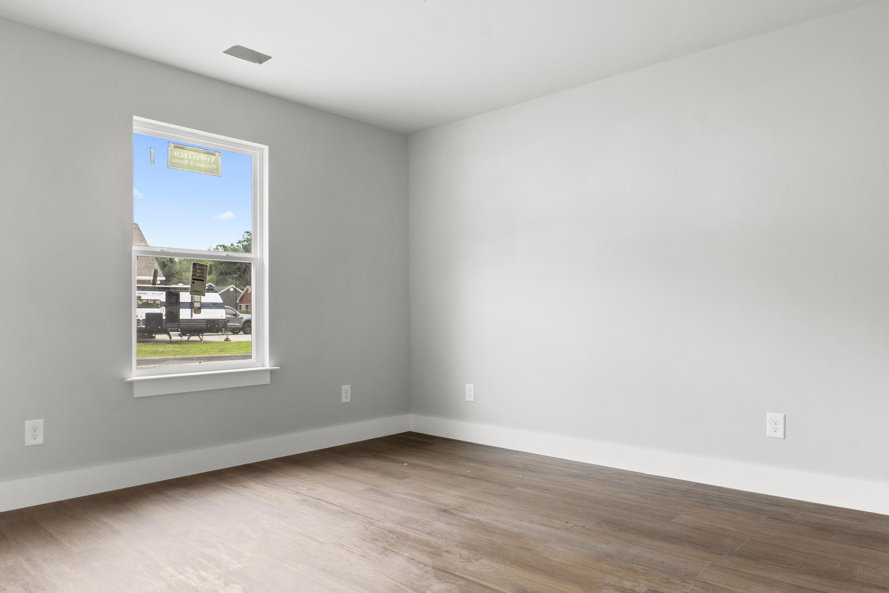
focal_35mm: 24
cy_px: 296
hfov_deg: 73.7
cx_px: 444
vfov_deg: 53.1
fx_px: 593
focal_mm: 16
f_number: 9
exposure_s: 1/3
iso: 250
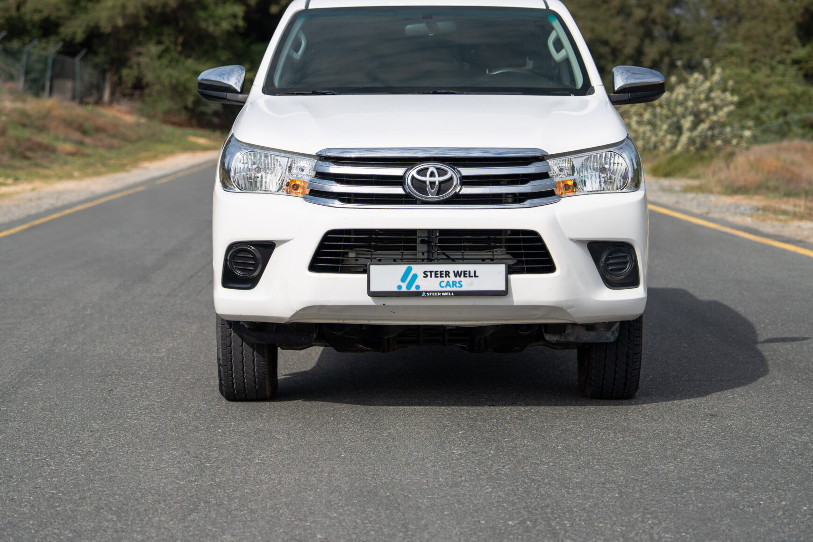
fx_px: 2326
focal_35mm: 103
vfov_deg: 13.3
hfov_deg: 19.8
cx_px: 415
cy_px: 199
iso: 200
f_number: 2.8
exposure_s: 1/640
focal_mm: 70
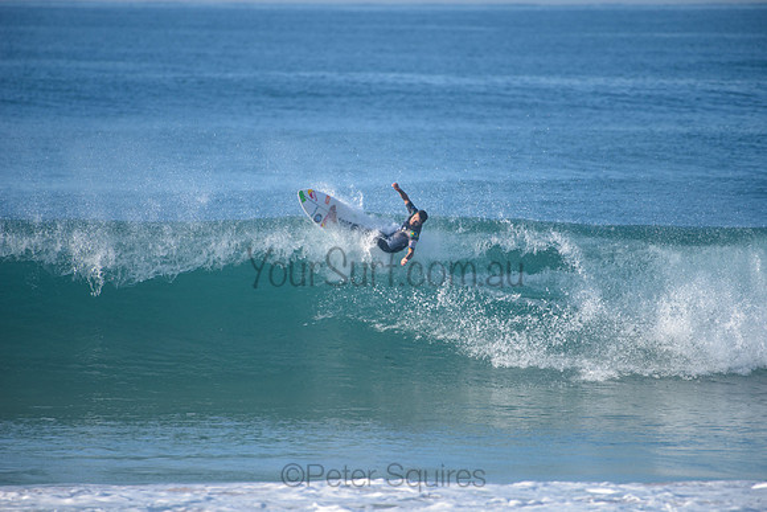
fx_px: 10655
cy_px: 256
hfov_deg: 4.1
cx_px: 384
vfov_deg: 2.8
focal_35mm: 500
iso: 360
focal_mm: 500
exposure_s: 1/2000
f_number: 5.6
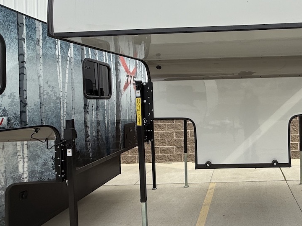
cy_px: 94
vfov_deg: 49.5
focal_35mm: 28
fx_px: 244
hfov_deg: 58.8
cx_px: 239
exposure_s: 1/518
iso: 50
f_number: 2.2
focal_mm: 2.22
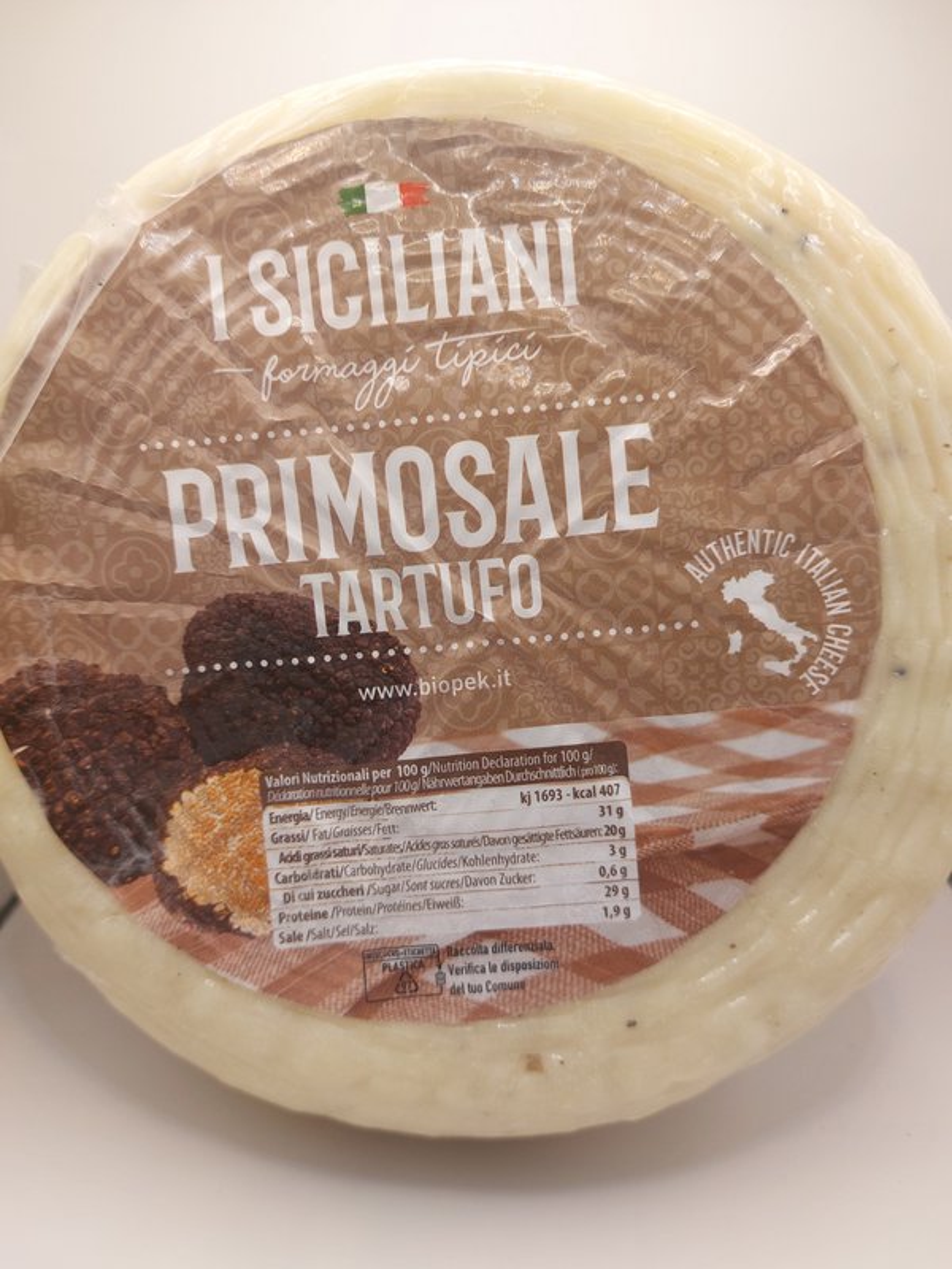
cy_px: 634
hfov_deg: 54.9
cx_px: 476
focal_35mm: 25
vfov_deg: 69.4
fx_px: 917
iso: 25
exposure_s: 1/141
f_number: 1.8
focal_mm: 5.23
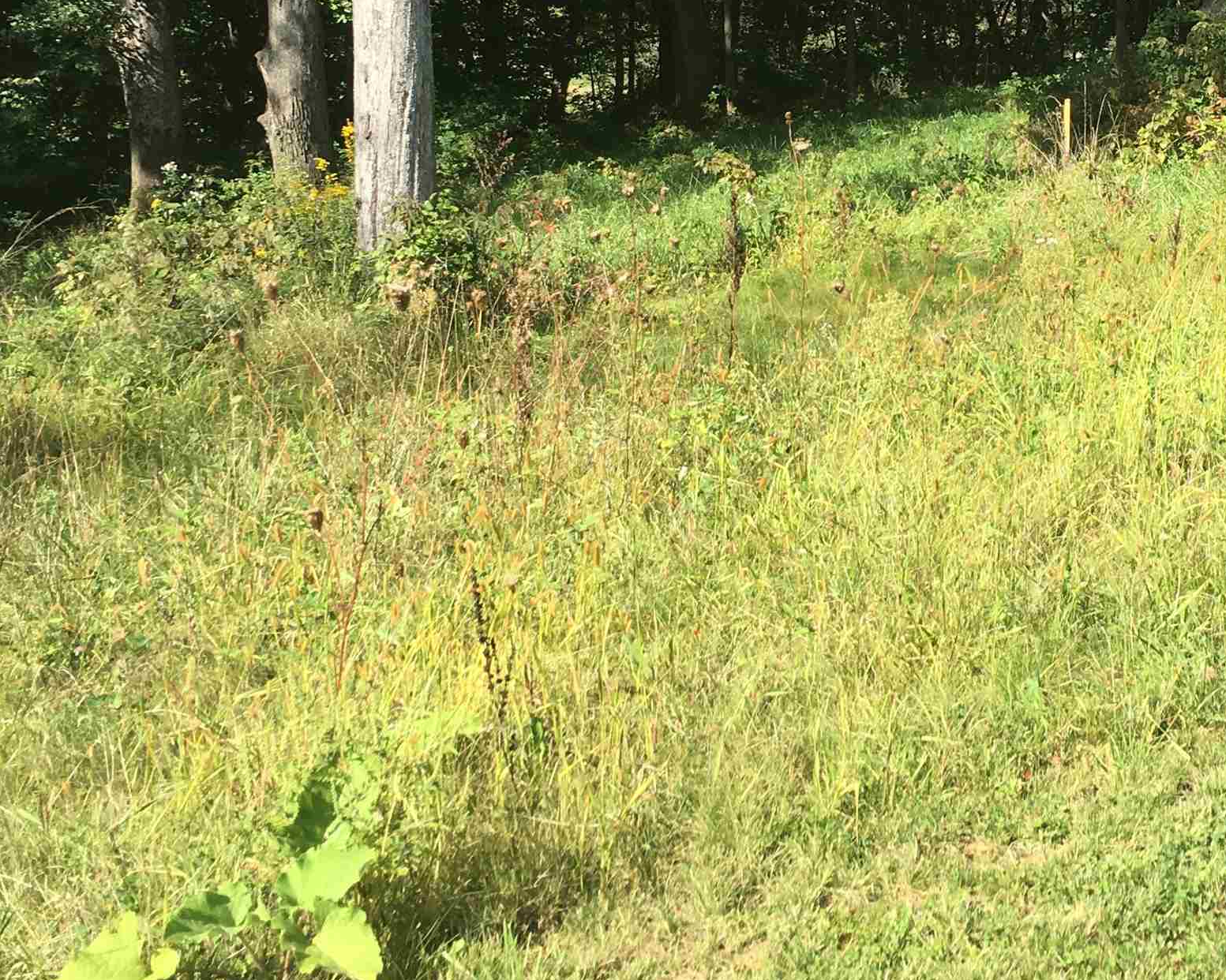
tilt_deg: -11.1
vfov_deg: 26.6
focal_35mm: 56
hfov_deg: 32.9
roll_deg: -0.7
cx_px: 934
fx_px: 2032
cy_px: 188
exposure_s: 1/582
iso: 25
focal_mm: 4.15
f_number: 2.2
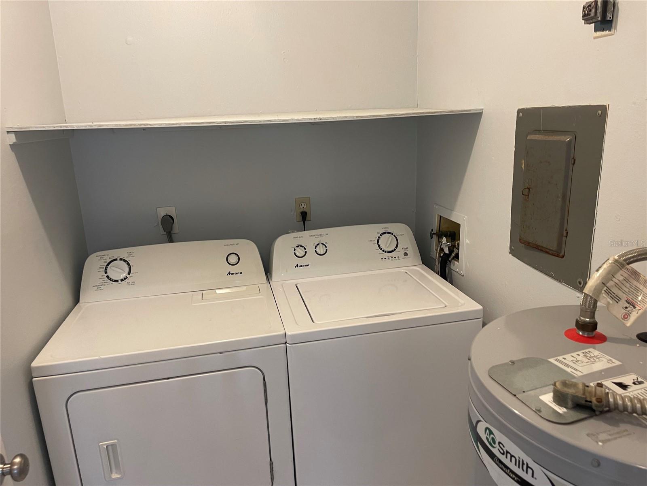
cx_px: 324
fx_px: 486
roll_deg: +2.1
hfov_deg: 67.3
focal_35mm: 26
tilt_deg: -14.0
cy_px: 243
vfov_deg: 53.1
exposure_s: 1/60
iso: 100
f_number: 1.6
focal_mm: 5.1
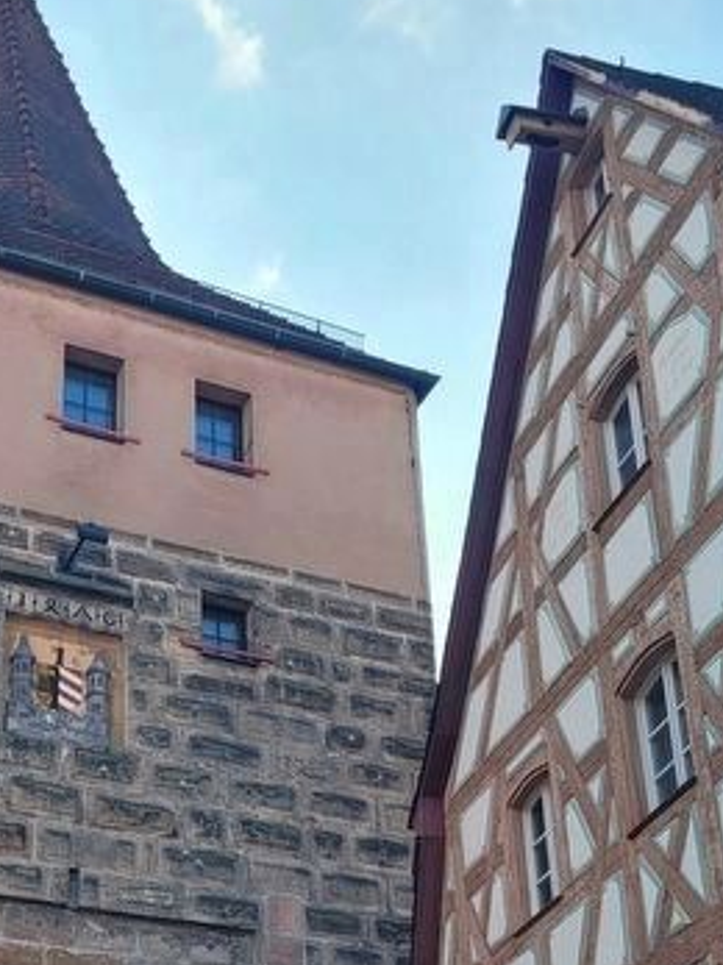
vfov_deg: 30.9
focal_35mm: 60
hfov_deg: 24.3
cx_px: 236
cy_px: 845
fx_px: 1672
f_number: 1.8
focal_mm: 5.4
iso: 40
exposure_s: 1/761
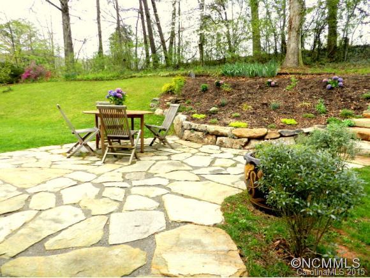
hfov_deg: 73.9
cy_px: 139
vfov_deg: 59.0
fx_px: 246
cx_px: 185
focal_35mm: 23
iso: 160
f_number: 3.4
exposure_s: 1/400
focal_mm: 4
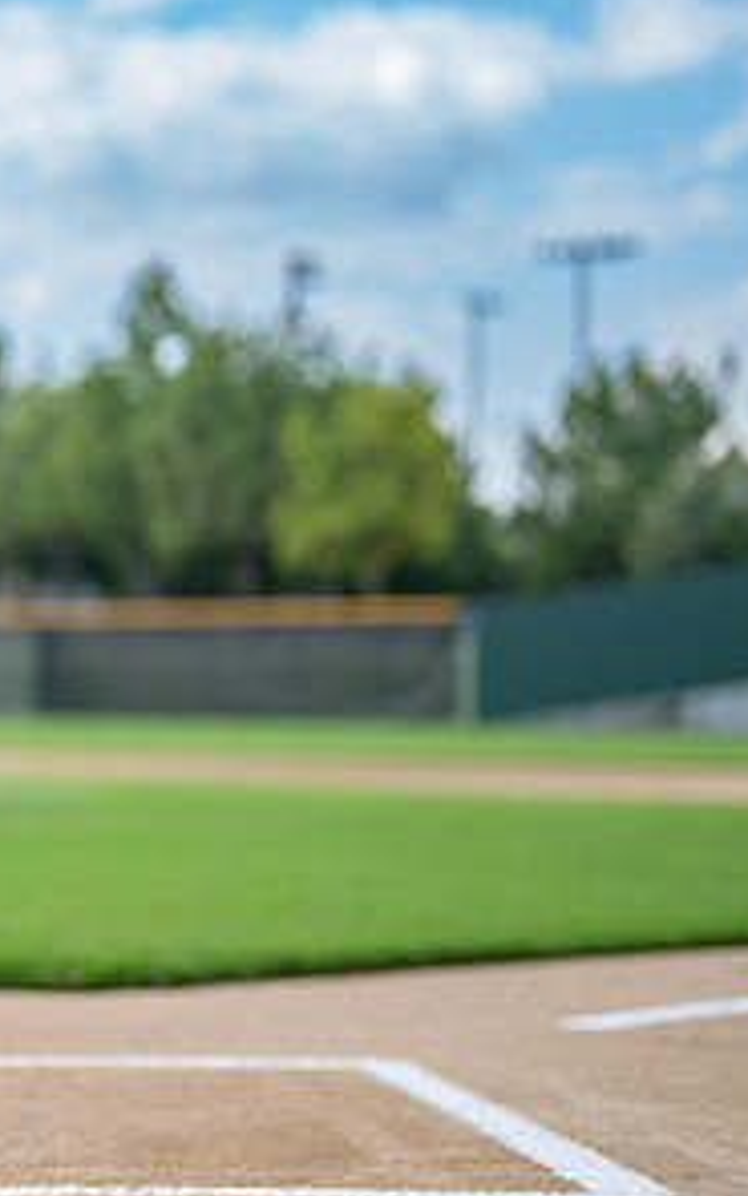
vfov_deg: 17.2
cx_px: -364
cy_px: 541
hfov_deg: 10.5
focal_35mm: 121
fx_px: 3947
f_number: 1.2
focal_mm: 50
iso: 100
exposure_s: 1/2500
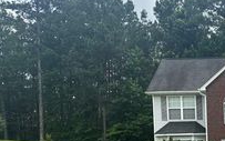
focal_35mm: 68
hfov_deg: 27.2
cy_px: 160
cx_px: 257
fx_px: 417
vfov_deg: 18.3
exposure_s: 1/2105
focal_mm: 5.96
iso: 50
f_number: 1.6
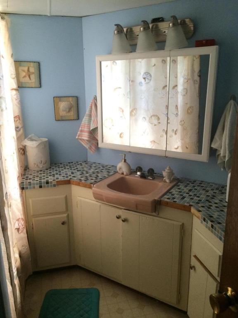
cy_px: 159
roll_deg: +1.9
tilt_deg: -16.1
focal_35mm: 29
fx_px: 266
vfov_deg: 61.7
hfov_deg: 48.2
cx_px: 119
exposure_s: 1/30
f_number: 2.2
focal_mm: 4.15
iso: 200
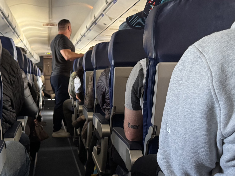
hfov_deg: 40.7
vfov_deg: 31.5
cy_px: 84
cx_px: 79
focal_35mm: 46
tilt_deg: -0.4
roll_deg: -0.9
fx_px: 312
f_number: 1.78
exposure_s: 1/60
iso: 500
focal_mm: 6.76
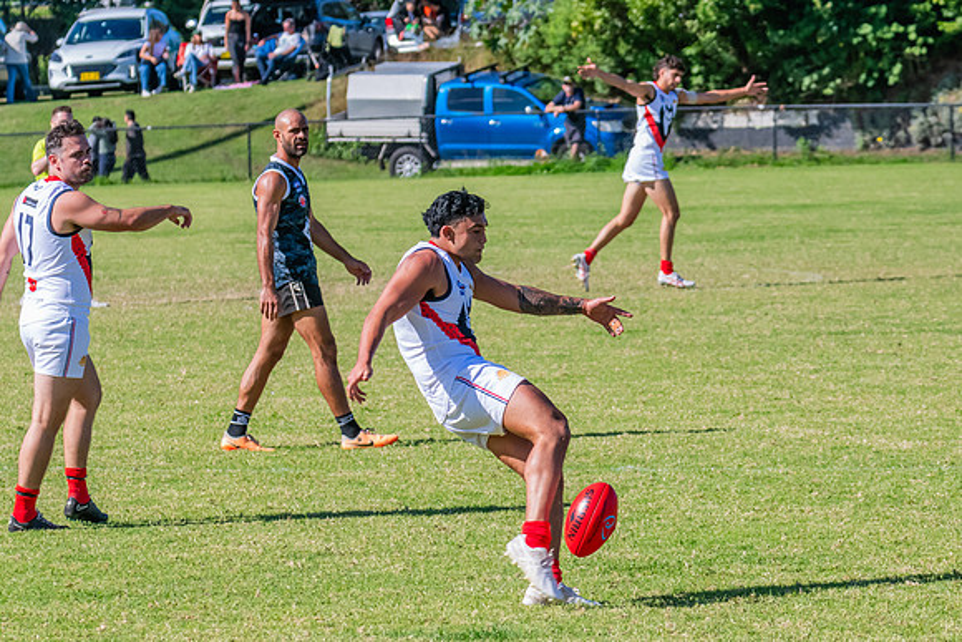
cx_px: 604
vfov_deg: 4.5
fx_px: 8101
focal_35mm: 303
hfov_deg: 6.8
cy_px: 401
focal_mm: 240
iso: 1600
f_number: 13
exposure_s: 1/1600
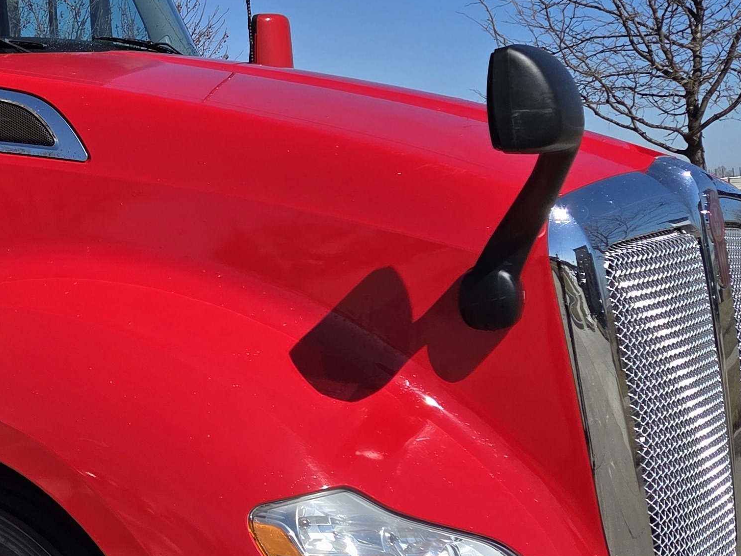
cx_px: -81
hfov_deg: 28.3
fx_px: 1327
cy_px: 248
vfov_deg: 23.6
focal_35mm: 62
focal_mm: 5.4
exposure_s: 1/7891
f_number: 1.8
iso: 64
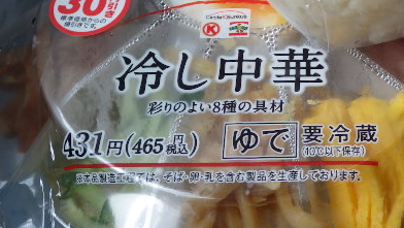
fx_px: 686
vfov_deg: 18.5
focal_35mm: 64
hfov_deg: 32.5
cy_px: 23
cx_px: 277
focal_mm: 6.4
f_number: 3.5
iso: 125
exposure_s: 1/80
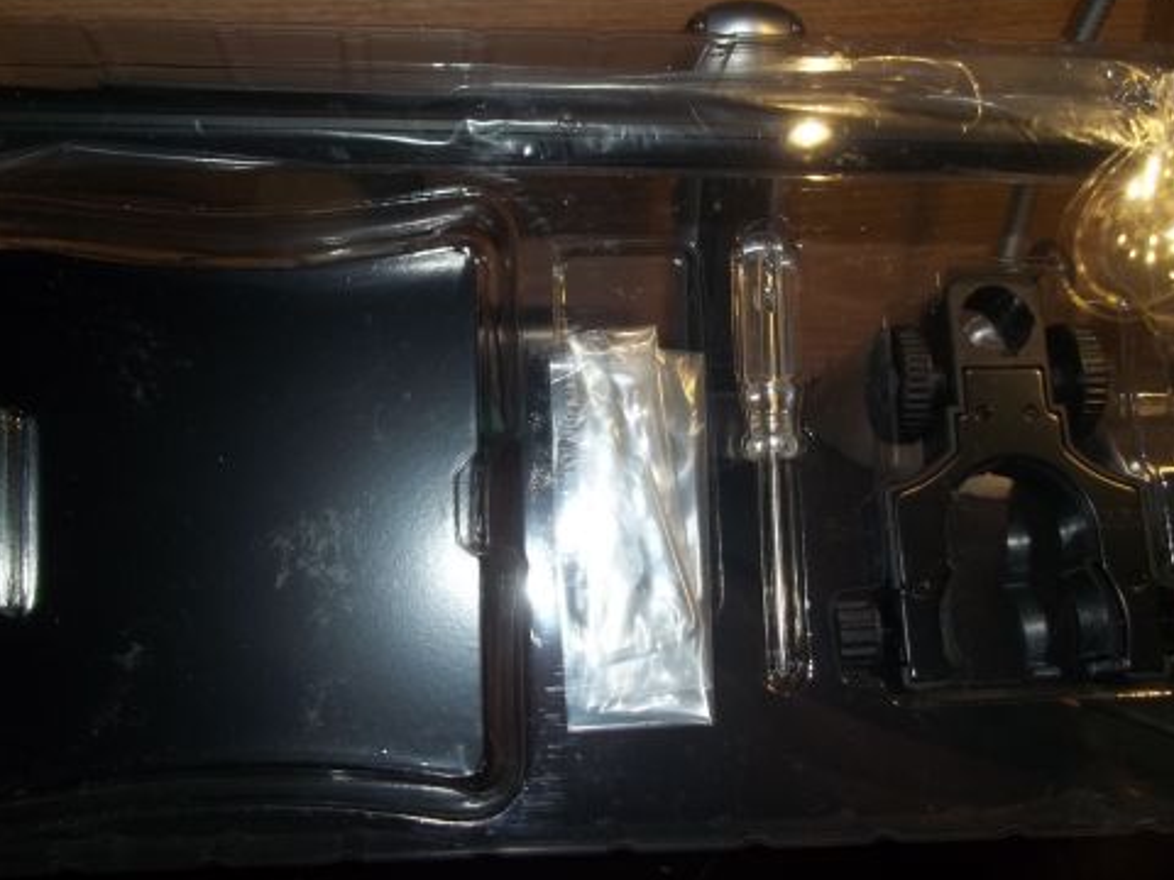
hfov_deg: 46.8
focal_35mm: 40
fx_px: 1357
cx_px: 558
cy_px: 474
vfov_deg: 35.9
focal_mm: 5.7
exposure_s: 1/30
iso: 64
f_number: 2.9
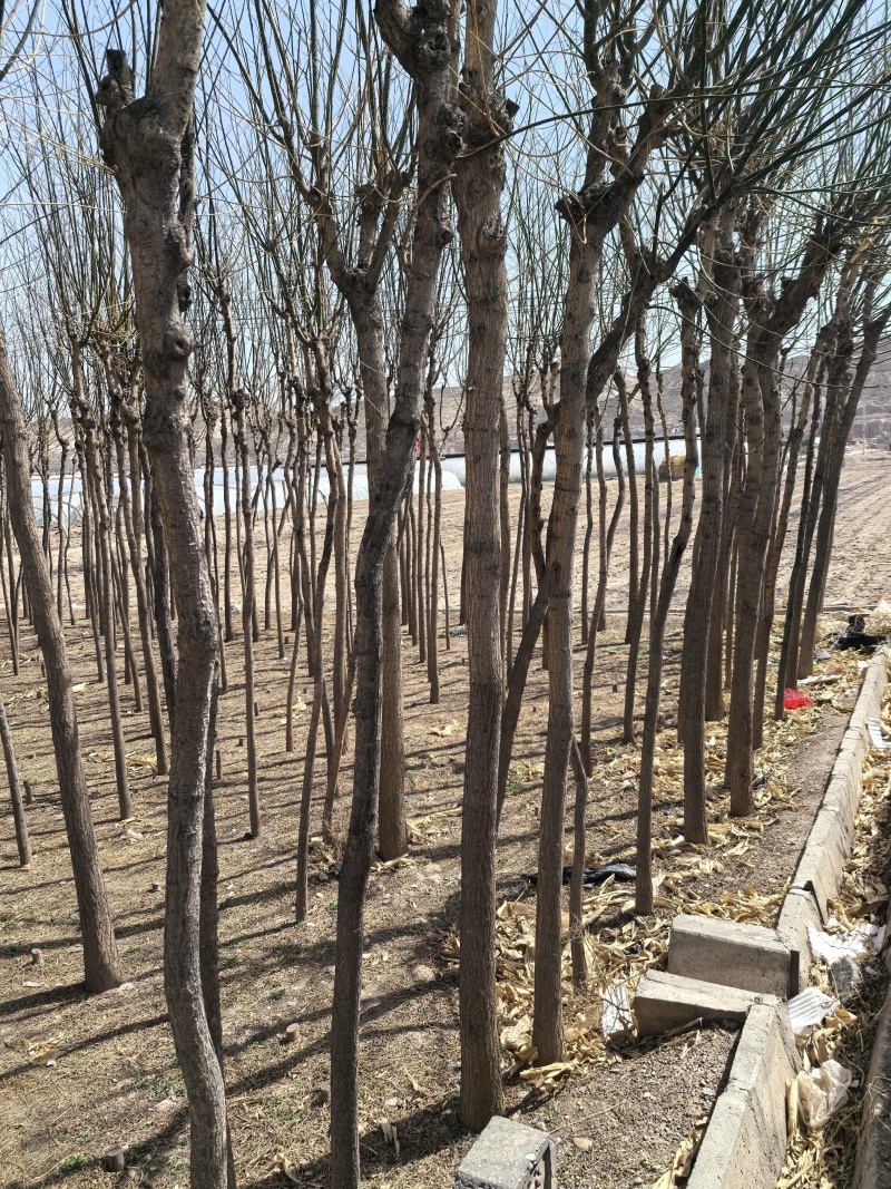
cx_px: 446
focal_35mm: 27
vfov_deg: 65.3
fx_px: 927
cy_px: 594
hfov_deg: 51.3
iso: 50
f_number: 1.4
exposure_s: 1/5587
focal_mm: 5.75
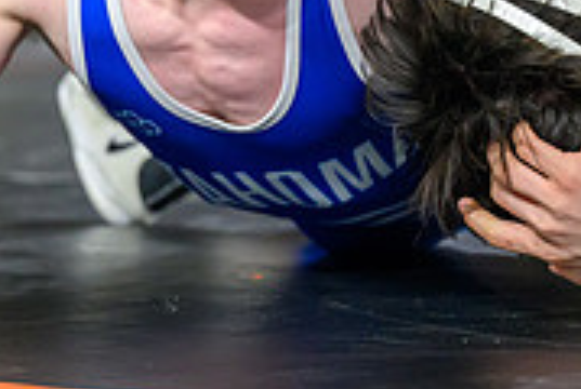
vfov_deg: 5.3
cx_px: 278
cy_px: -17
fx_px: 4203
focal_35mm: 260
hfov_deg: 7.9
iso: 2500
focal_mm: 70
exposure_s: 1/1000
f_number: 2.8
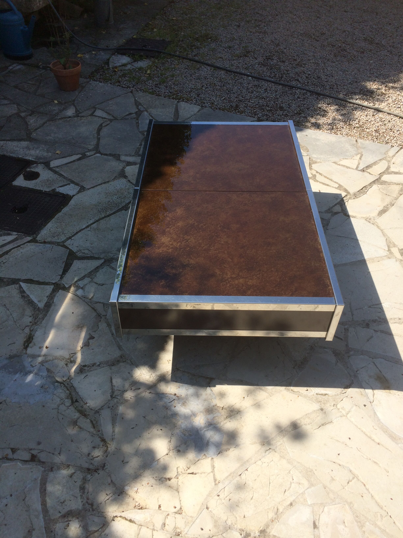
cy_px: 269
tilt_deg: -47.7
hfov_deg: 48.2
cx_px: 202
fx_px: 450
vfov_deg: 61.7
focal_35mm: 29
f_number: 2.2
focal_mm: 4.15
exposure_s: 1/1709
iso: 32
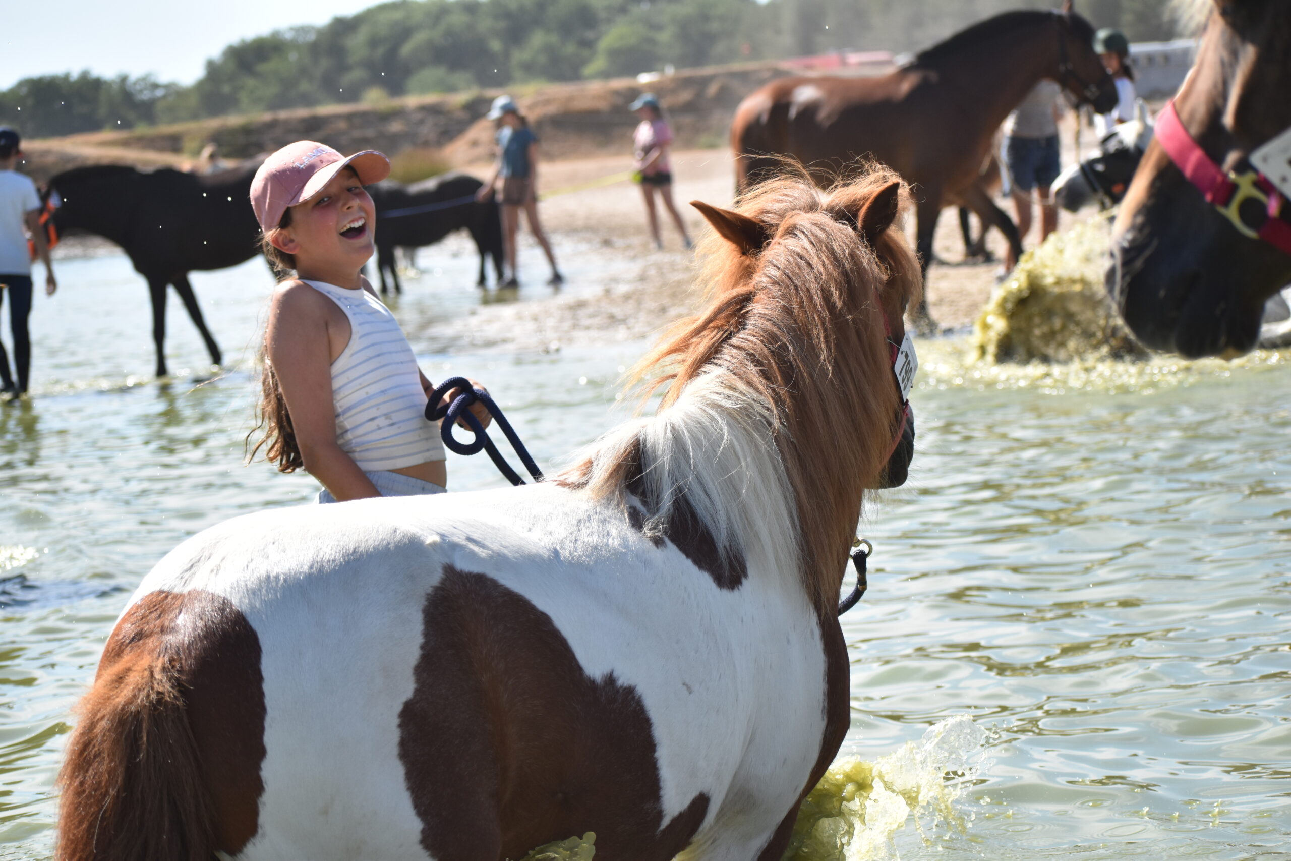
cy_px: 430
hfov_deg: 19.5
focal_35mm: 105
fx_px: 3765
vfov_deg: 13.0
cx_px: 646
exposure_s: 1/1600
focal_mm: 70
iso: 400
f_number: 7.1
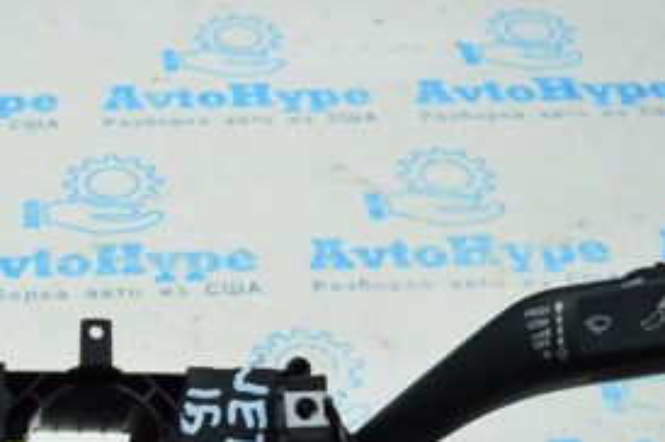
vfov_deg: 16.0
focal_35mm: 84
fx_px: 1550
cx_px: 78
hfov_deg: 23.6
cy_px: 400
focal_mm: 24
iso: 6400
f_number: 4
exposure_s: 1/1000
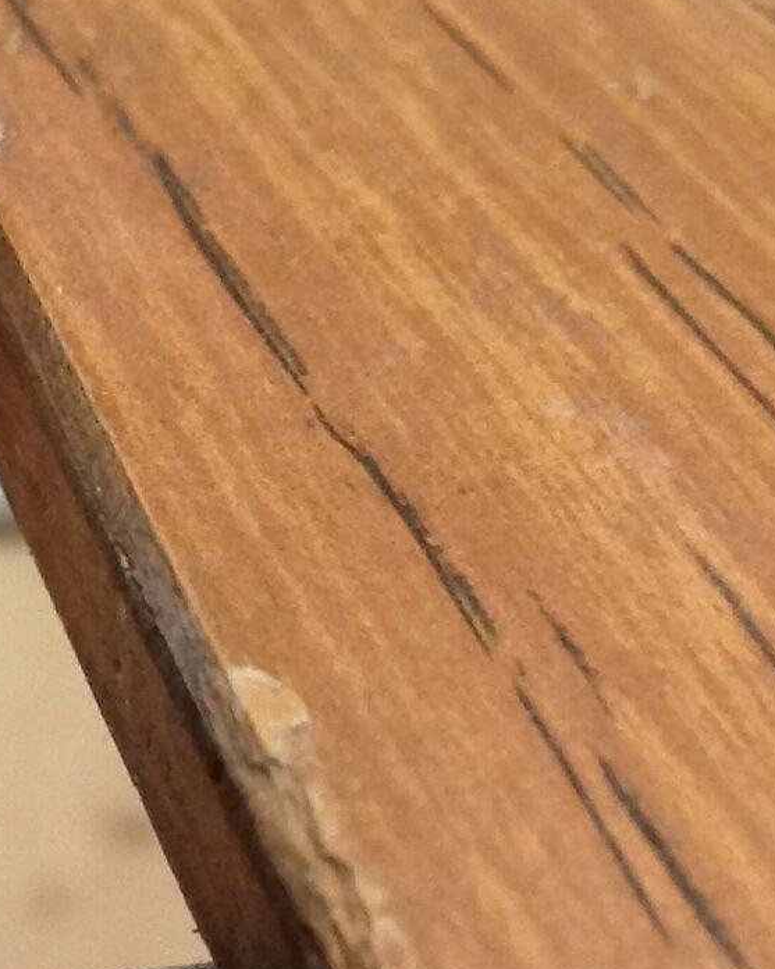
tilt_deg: -41.1
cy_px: 1299
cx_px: -29
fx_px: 3640
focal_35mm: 127
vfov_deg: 14.5
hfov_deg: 12.0
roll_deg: +3.5
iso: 160
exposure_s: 1/15
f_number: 2.4
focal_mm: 4.28
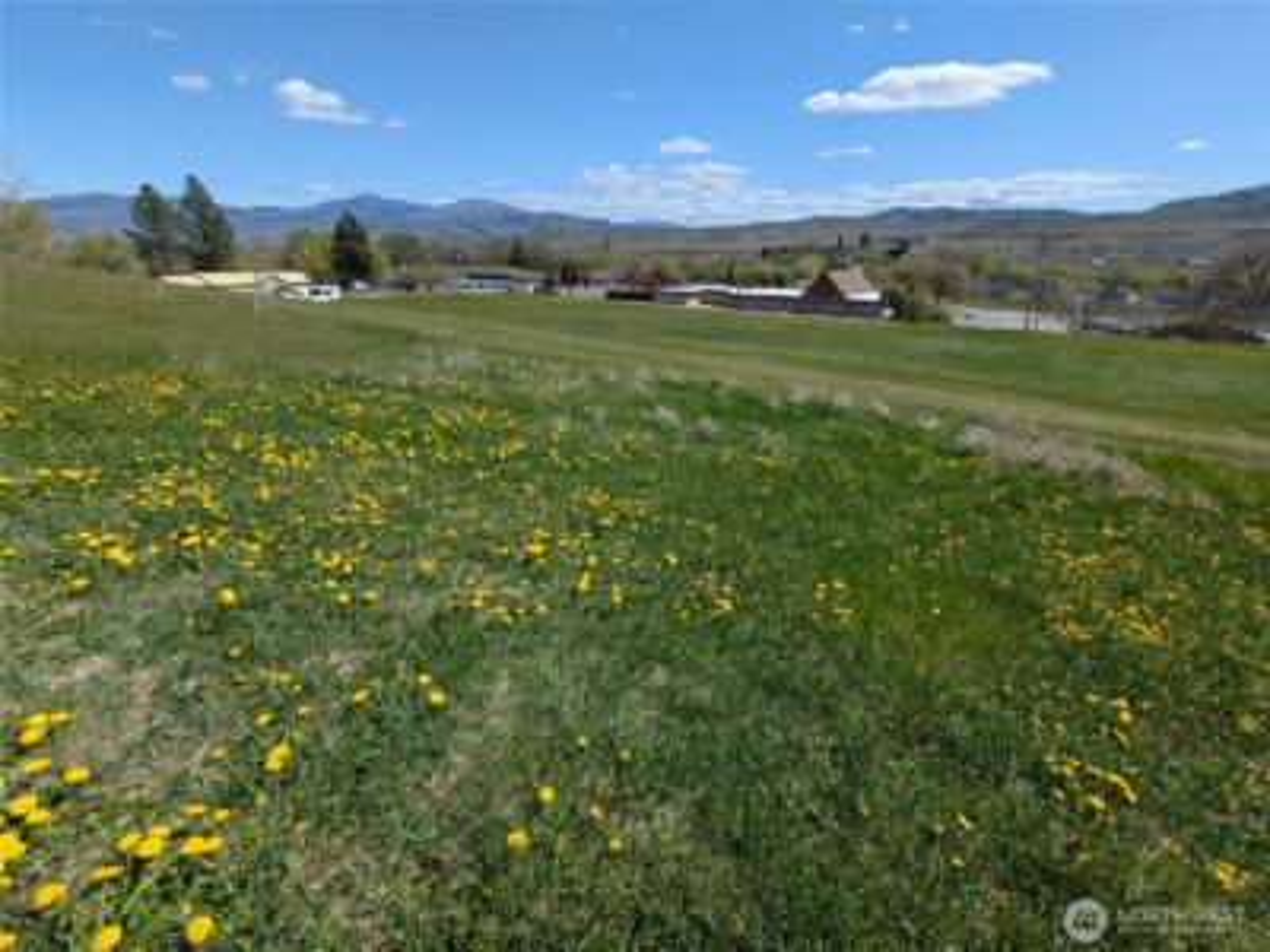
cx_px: 635
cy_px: 476
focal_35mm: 16
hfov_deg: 94.5
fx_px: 587
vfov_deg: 78.1
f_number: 2.2
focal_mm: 2.35
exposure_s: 1/2212
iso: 48
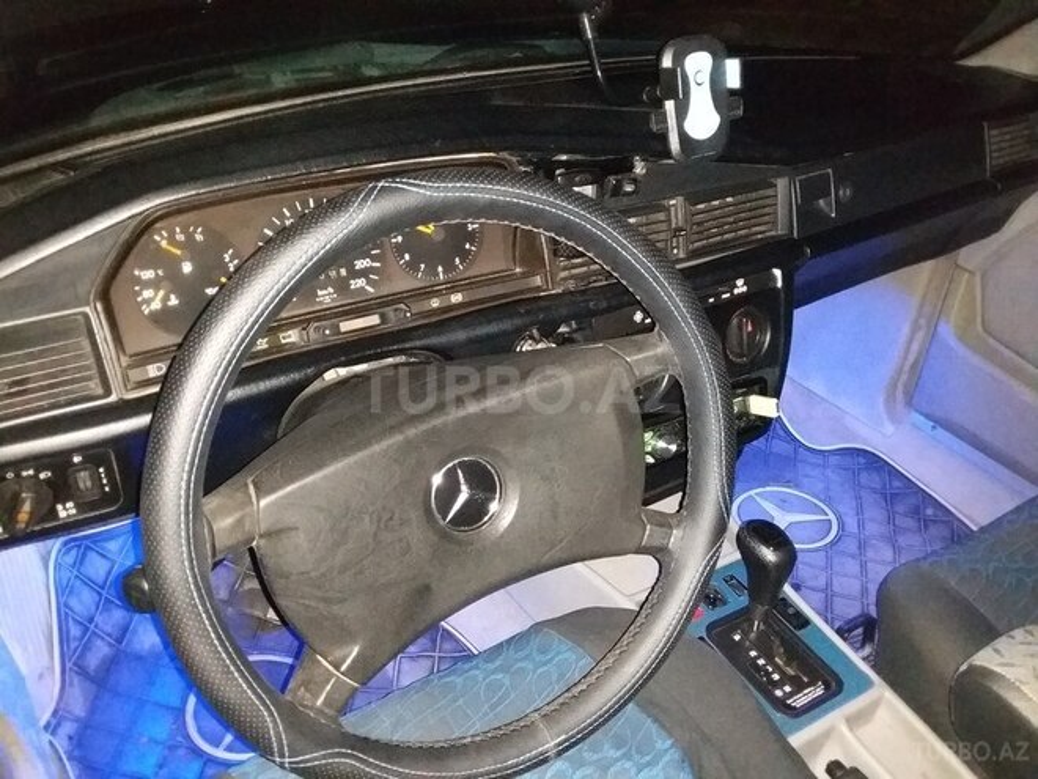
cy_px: 390
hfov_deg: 58.4
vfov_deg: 45.4
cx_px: 519
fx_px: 930
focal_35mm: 31
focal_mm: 3.3
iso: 500
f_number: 2.2
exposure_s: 1/17
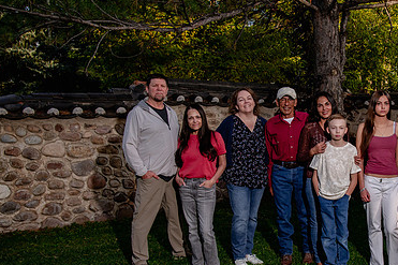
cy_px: 160
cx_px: 307
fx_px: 553
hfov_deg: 38.4
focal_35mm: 50
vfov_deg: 26.9
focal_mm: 32
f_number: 9
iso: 640
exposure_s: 1/200
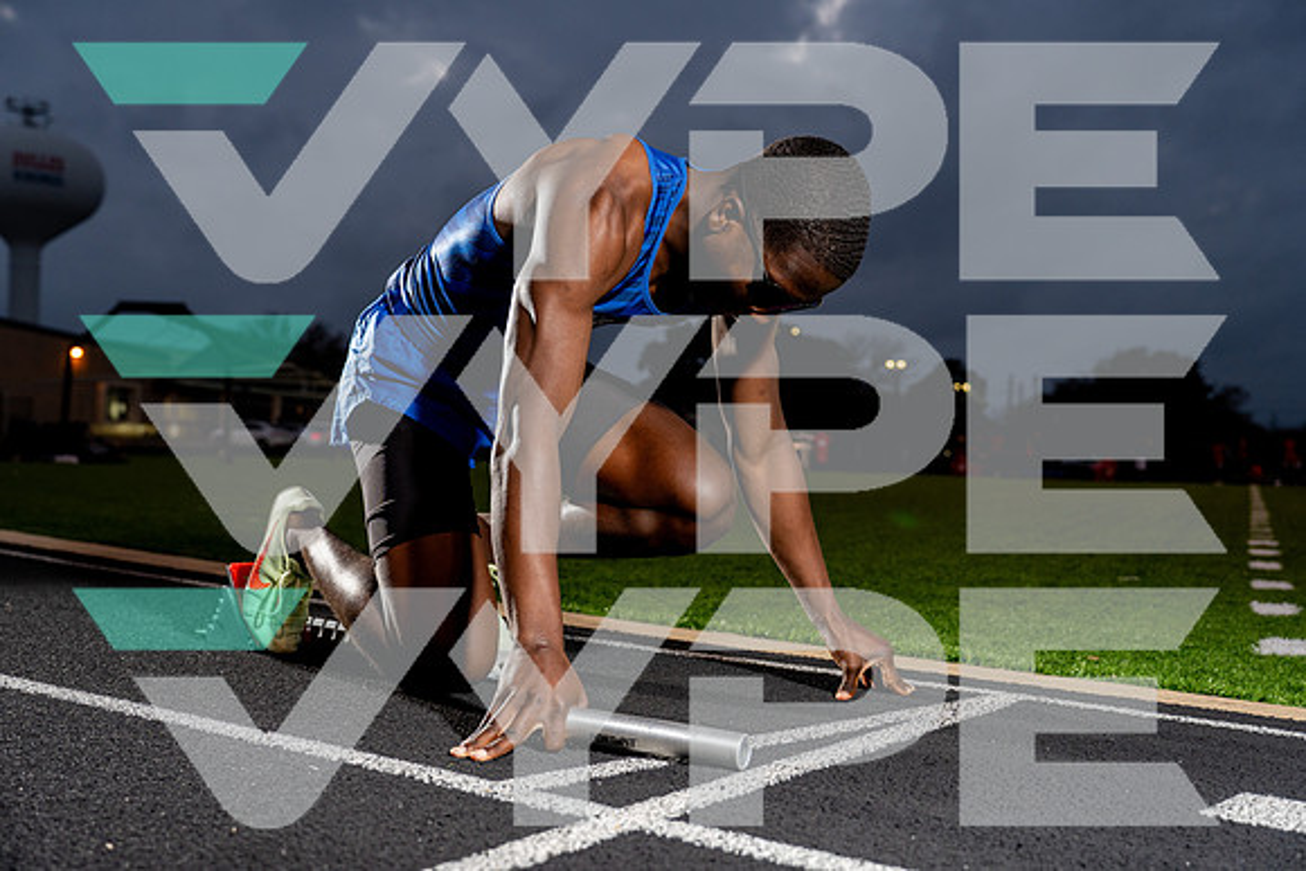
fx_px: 1524
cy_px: 436
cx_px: 653
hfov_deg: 46.4
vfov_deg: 31.9
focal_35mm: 42
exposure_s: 1/200
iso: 500
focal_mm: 42
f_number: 4
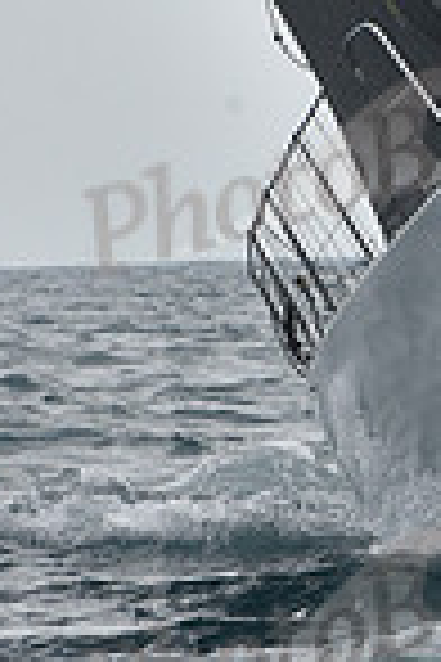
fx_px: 14478
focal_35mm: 788
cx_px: 954
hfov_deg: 1.7
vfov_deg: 2.6
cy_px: -137
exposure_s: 1/800
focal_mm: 200
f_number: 11
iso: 250
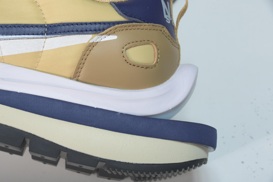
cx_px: 136
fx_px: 933
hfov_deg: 16.7
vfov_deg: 11.1
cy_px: 91
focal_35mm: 123
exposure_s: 1/250
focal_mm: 82
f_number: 11
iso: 200
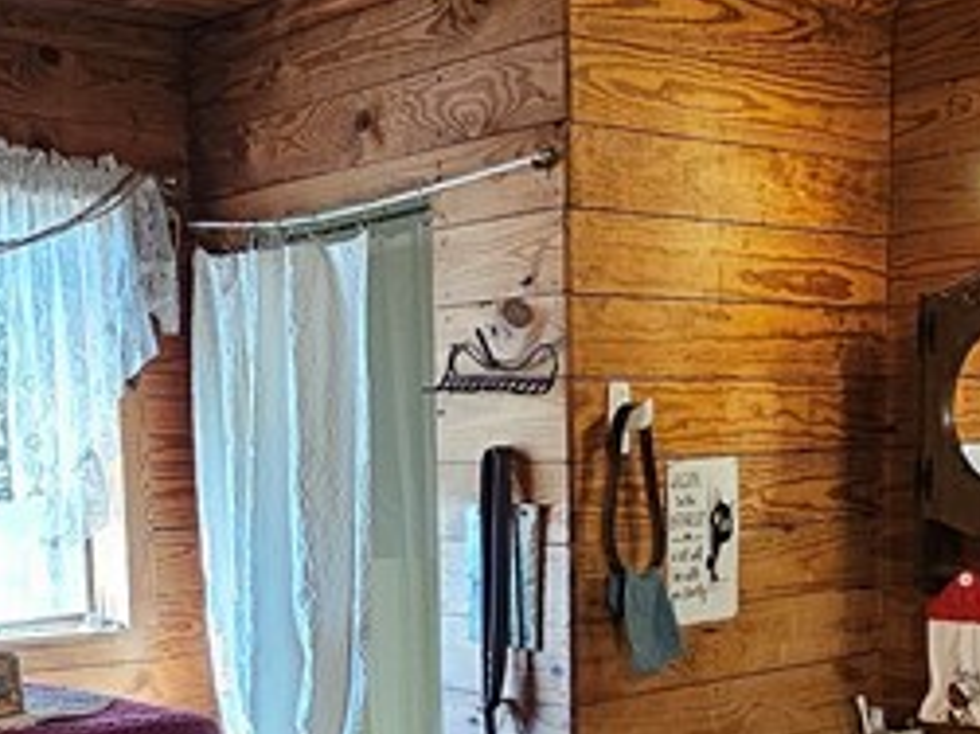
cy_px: 648
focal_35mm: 53
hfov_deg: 35.8
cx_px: 320
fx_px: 1500
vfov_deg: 26.6
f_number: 2.2
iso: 320
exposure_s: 1/60
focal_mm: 2.2
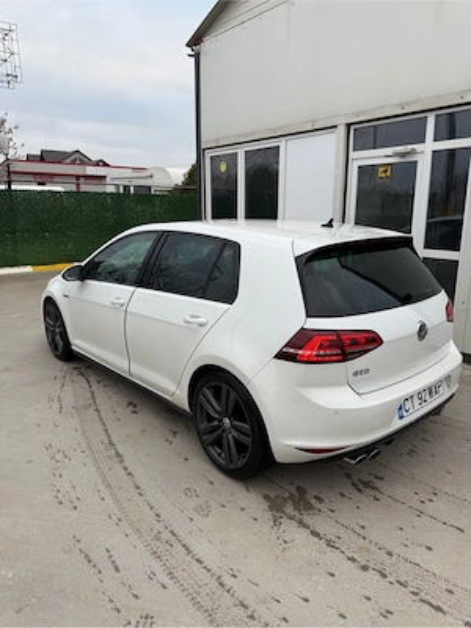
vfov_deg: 71.6
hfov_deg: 56.8
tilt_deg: -11.8
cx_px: 236
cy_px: 314
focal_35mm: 24
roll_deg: +0.7
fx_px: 435
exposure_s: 1/198
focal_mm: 6.76
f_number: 1.78
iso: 64
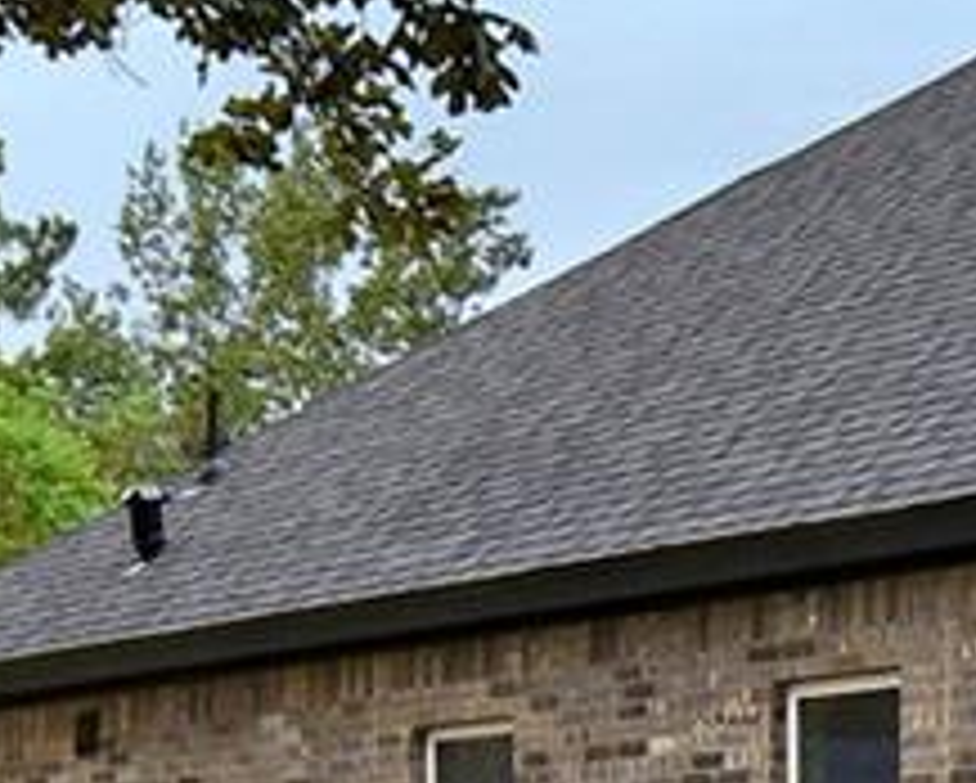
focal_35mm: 172
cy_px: 952
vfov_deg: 8.9
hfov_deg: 10.9
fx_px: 4985
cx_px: 1345
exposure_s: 1/50
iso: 100
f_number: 8
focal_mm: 13
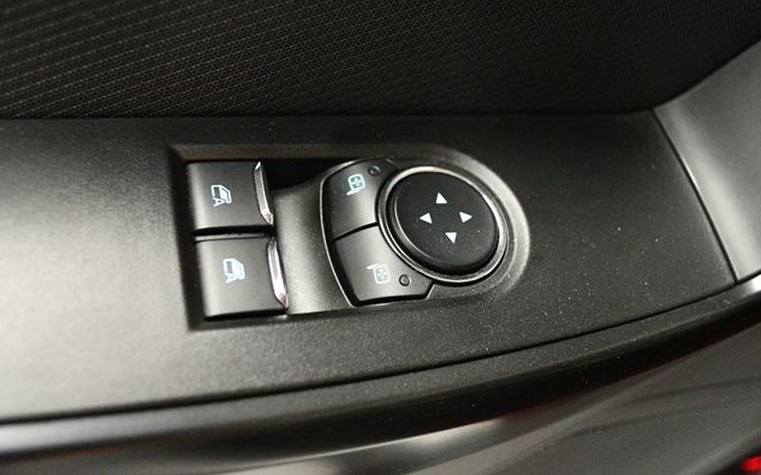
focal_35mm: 34
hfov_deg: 56.7
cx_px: 384
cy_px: 220
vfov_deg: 37.2
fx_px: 705
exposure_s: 1/60
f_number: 4
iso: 7200
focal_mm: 22
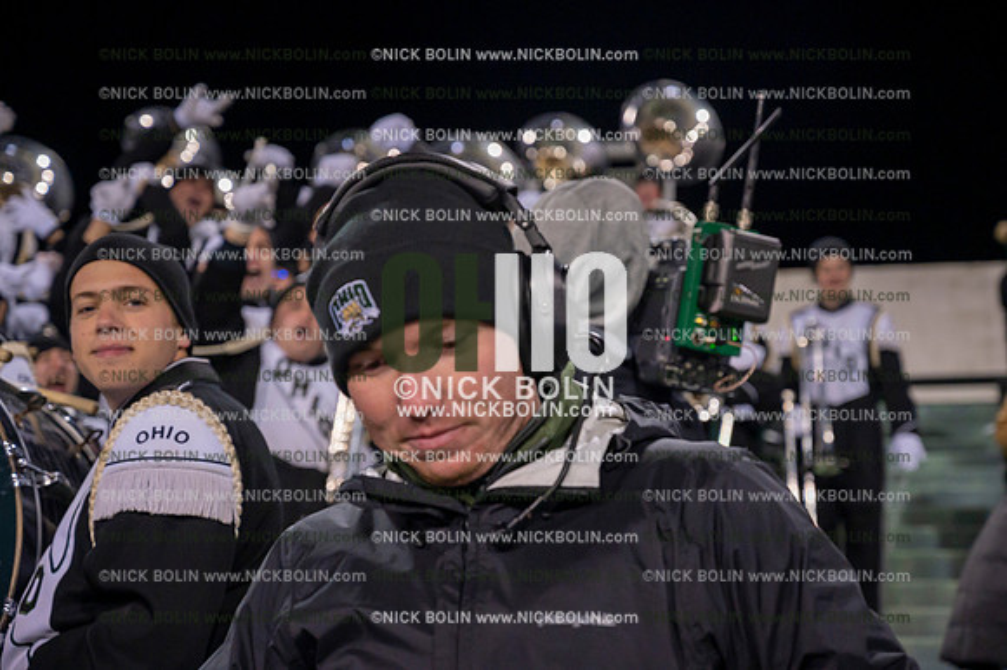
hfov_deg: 28.9
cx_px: 504
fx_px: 1957
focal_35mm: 70
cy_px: 335
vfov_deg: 19.4
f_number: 4.5
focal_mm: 70
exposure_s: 1/640
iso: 5000
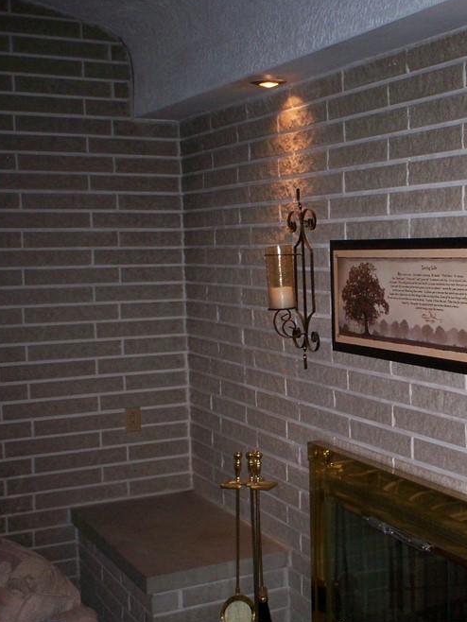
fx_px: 1007
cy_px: 308
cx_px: 414
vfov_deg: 34.3
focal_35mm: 56
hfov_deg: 25.4
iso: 140
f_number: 4.5
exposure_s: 1/60
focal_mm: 6
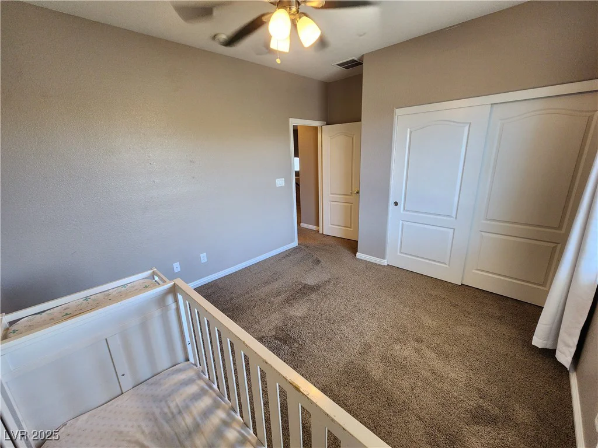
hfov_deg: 106.2
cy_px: 224
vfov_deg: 89.9
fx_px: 225
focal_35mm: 13
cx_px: 299
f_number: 2.2
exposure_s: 1/60
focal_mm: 2.2
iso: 160
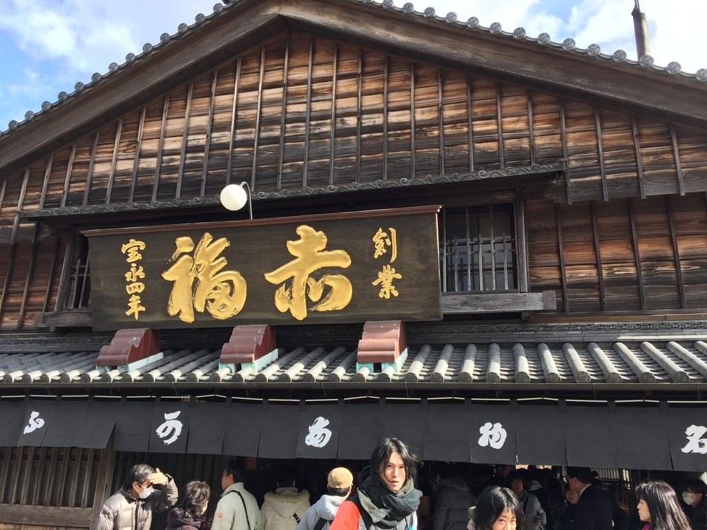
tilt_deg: +18.3
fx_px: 592
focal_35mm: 29
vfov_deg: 48.2
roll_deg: -2.2
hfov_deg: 61.7
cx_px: 354
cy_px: 265
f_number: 2.2
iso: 32
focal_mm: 4.15
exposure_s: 1/408
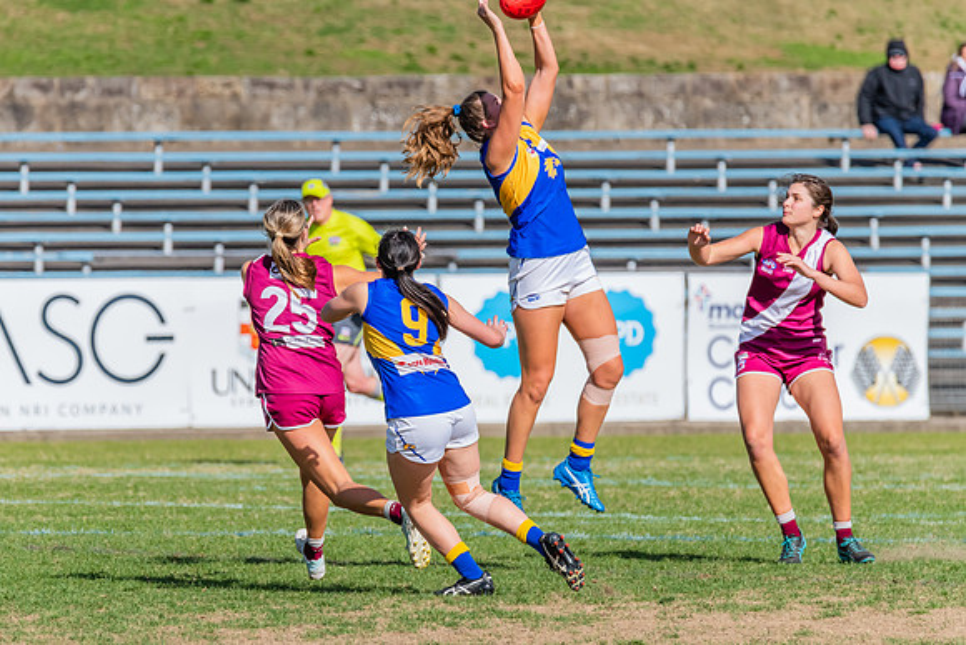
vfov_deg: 2.2
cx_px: 415
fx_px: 17104
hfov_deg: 3.2
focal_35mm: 637
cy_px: 357
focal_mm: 550
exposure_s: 1/1600
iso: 800
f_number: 13
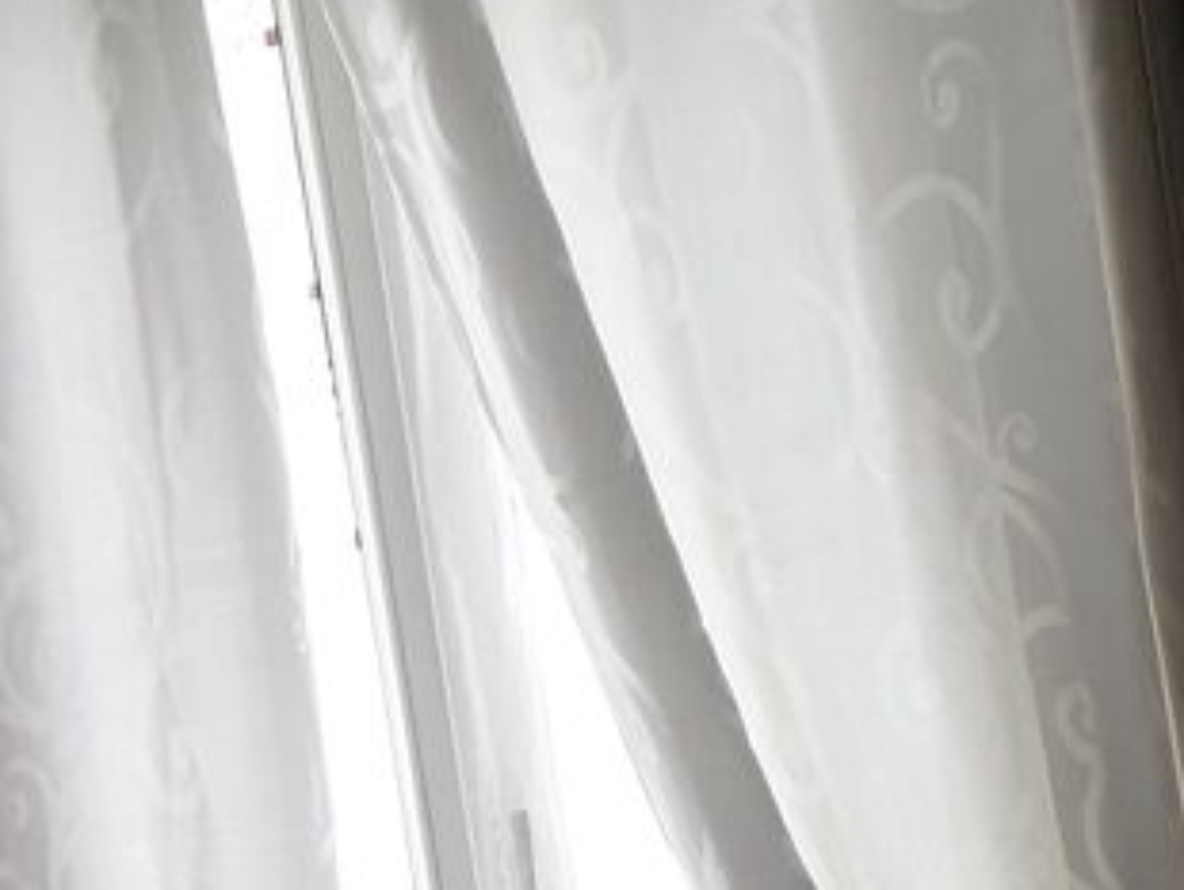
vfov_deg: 16.3
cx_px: -565
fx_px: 2978
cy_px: 1050
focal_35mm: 87
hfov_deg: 19.7
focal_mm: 3.6
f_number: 1.9
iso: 40
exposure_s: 1/102
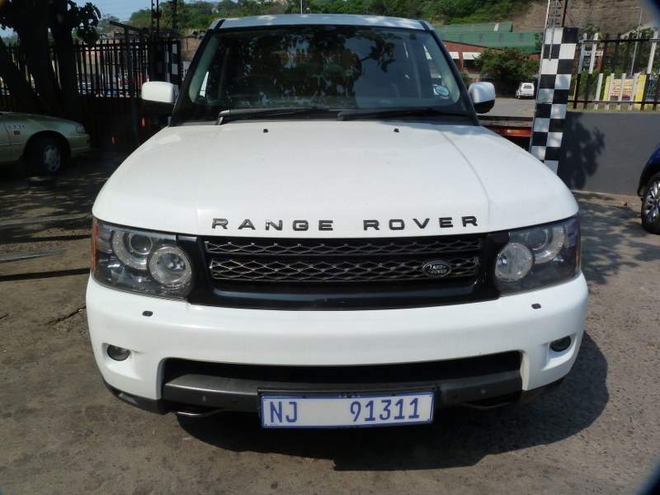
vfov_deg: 54.9
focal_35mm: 25
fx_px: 477
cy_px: 248
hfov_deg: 69.4
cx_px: 330
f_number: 5.6
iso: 125
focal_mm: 4.5
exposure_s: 1/400
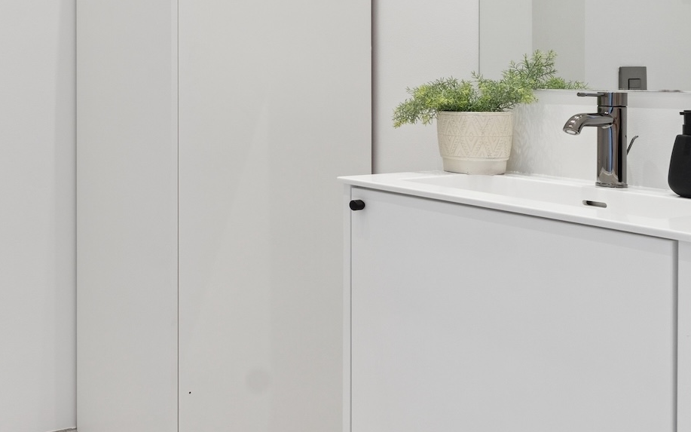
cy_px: 125
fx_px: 791
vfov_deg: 30.2
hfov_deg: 41.9
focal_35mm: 42
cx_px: 23
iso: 200
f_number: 8
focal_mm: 14
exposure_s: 1/8
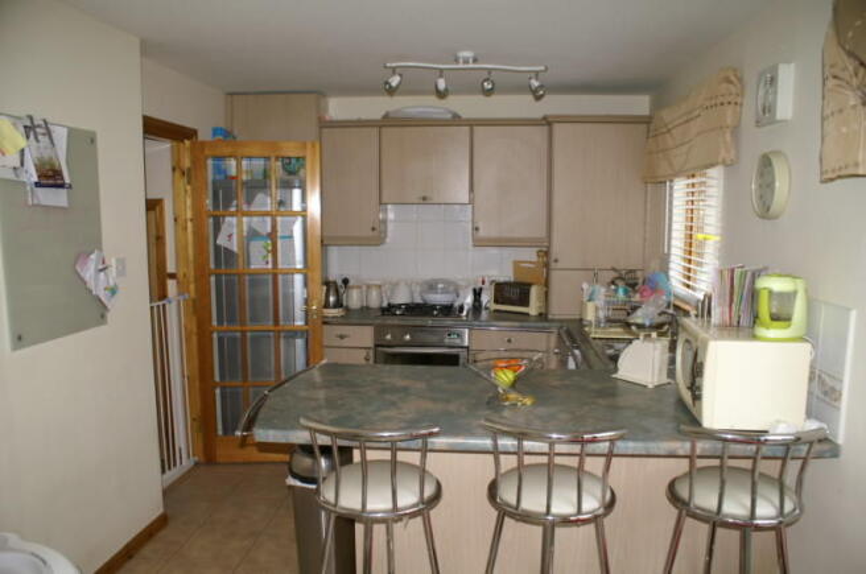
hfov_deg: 67.5
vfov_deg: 47.8
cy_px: 287
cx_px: 433
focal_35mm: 27
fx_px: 648
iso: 400
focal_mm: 18
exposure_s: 1/60
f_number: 3.5
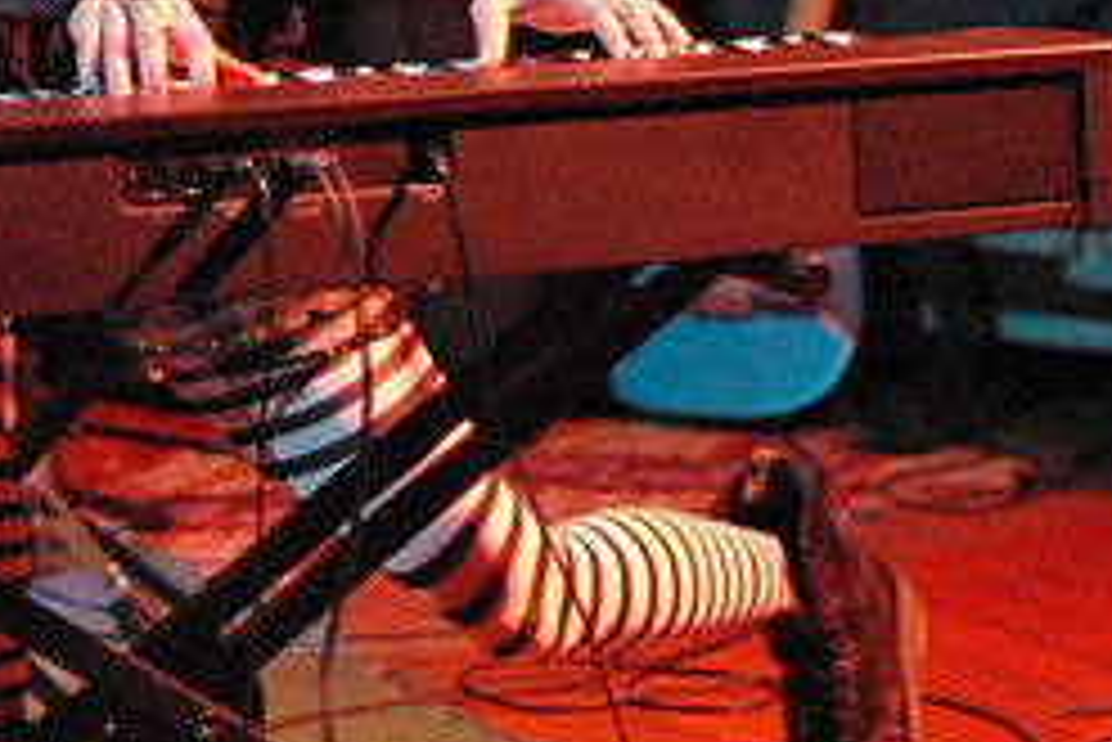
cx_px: 401
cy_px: -76
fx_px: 5439
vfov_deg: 7.8
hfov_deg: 11.7
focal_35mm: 176
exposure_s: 1/45
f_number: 1.4
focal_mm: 50
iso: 1600
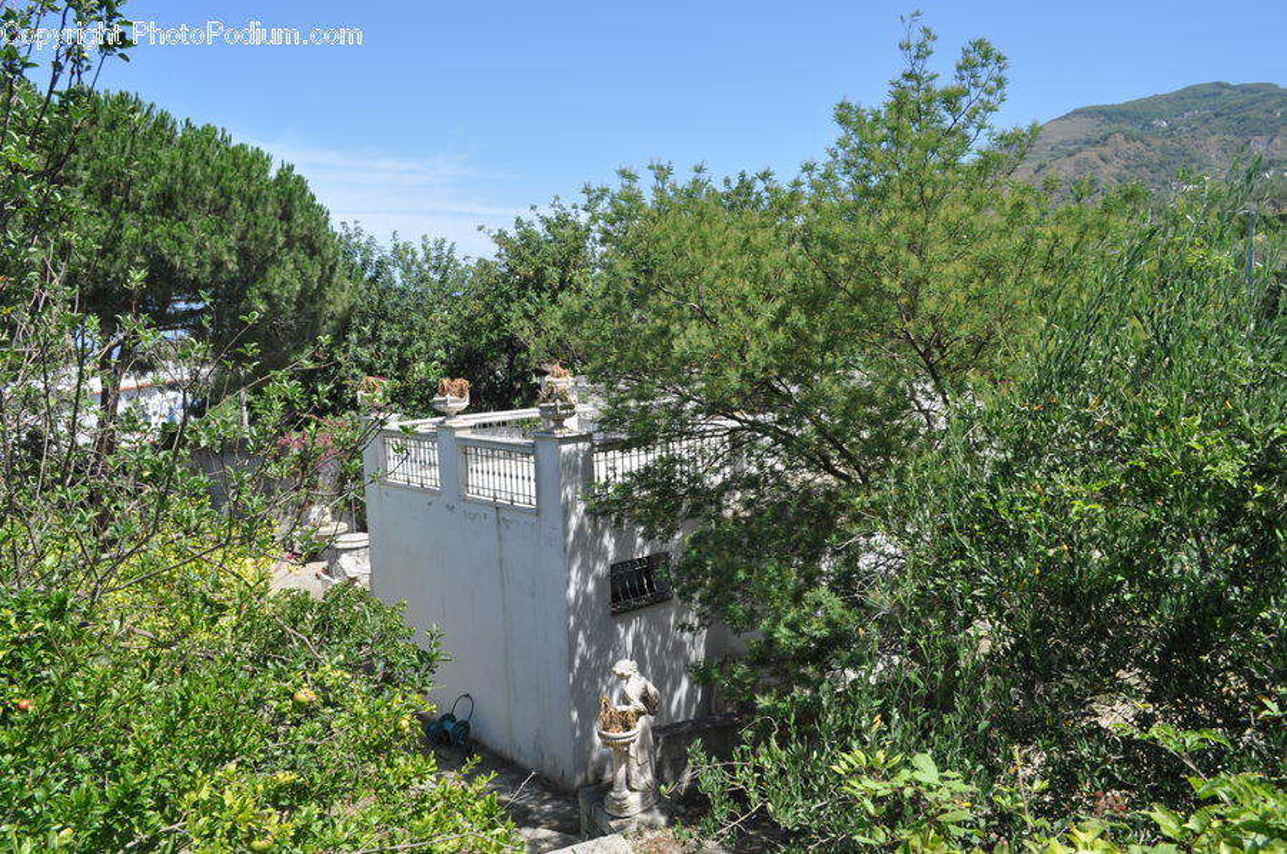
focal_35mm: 27
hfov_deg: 67.5
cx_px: 644
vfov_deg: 47.8
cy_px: 427
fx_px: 964
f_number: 9
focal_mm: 18
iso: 200
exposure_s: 1/320
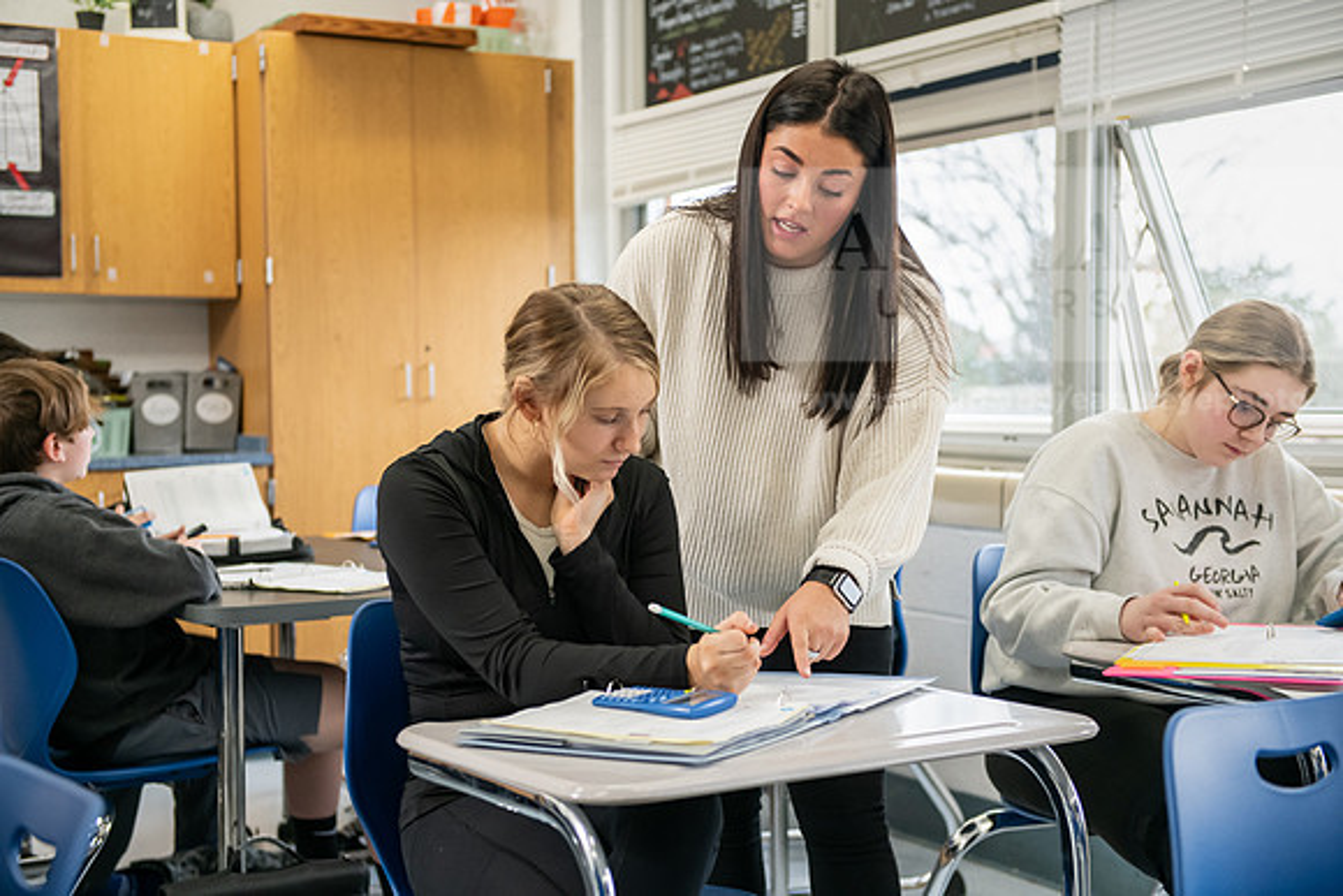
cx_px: 672
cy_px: 448
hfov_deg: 36.2
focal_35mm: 55
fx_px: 2052
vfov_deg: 24.6
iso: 1600
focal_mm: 55
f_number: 3.2
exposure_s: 1/200
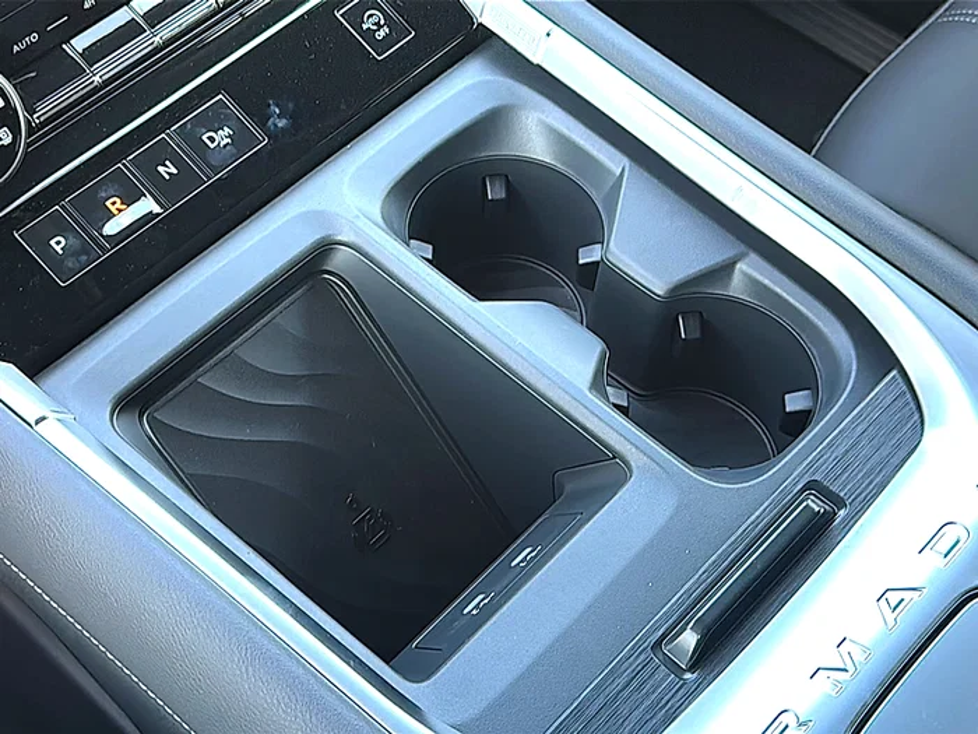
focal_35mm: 42
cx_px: 489
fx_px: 1187
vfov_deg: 34.3
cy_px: 367
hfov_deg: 44.8
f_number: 1.78
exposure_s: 1/121
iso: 125
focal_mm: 6.86
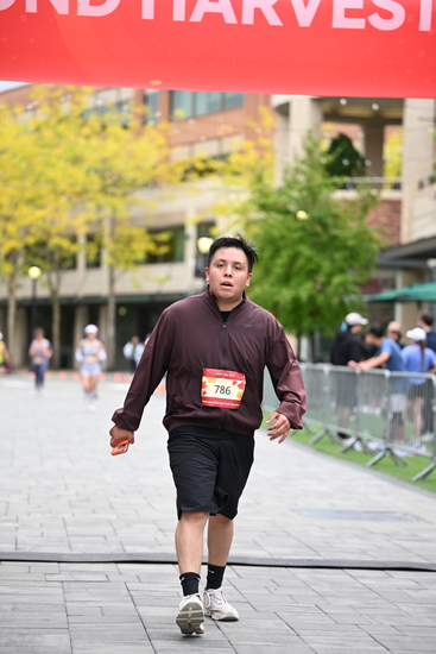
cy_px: 327
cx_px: 218
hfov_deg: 14.0
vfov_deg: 20.8
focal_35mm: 98
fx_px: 1779
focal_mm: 98
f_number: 2.8
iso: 640
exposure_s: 1/2000
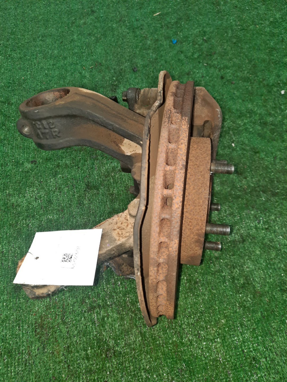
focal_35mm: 25
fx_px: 276
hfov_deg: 54.9
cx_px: 144
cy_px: 191
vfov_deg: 69.4
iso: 407
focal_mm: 4.6
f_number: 2
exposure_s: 1/33
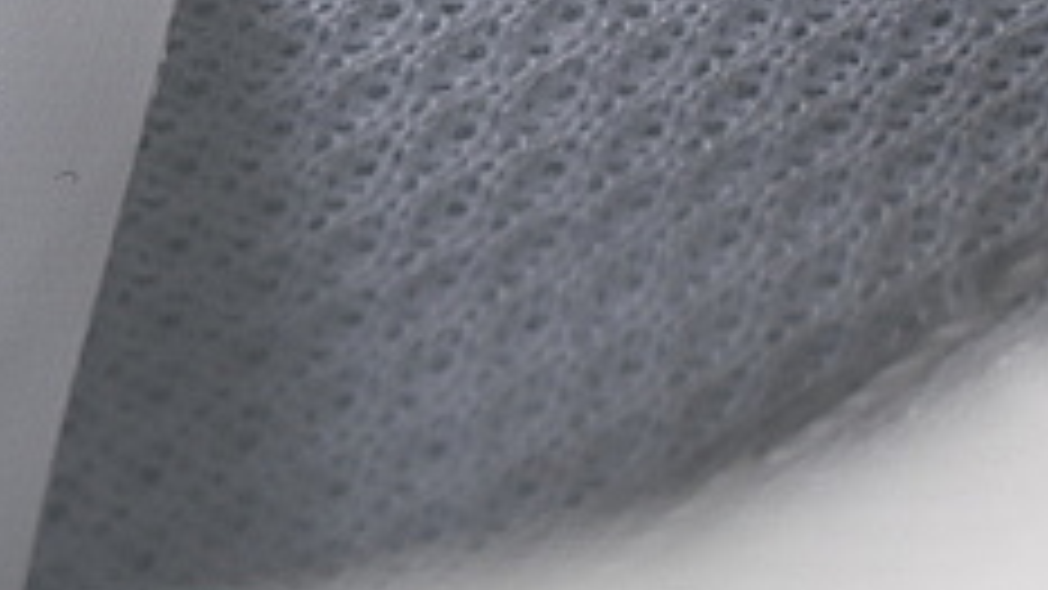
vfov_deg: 3.3
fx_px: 10114
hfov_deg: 5.9
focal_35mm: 364
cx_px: -549
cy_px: 315
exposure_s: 1/80
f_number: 7.1
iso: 160
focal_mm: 50
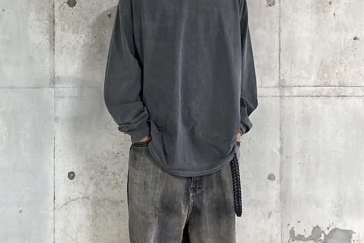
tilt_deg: -0.8
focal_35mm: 37
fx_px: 374
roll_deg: +0.7
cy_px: 188
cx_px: 186
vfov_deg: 35.0
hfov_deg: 51.9
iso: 640
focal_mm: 4.25
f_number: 1.8
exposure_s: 1/25
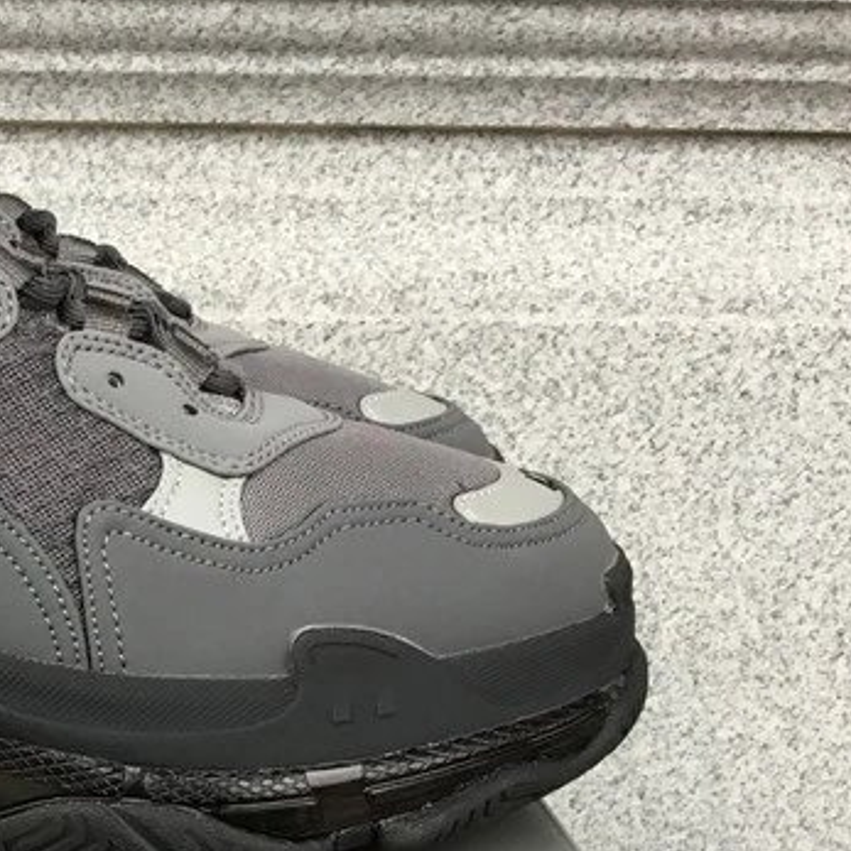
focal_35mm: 71
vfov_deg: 23.8
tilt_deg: -17.4
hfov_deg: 23.1
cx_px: -44
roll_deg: -0.7
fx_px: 1975
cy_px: 727
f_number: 2.4
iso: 25
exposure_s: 1/33
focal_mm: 3.3
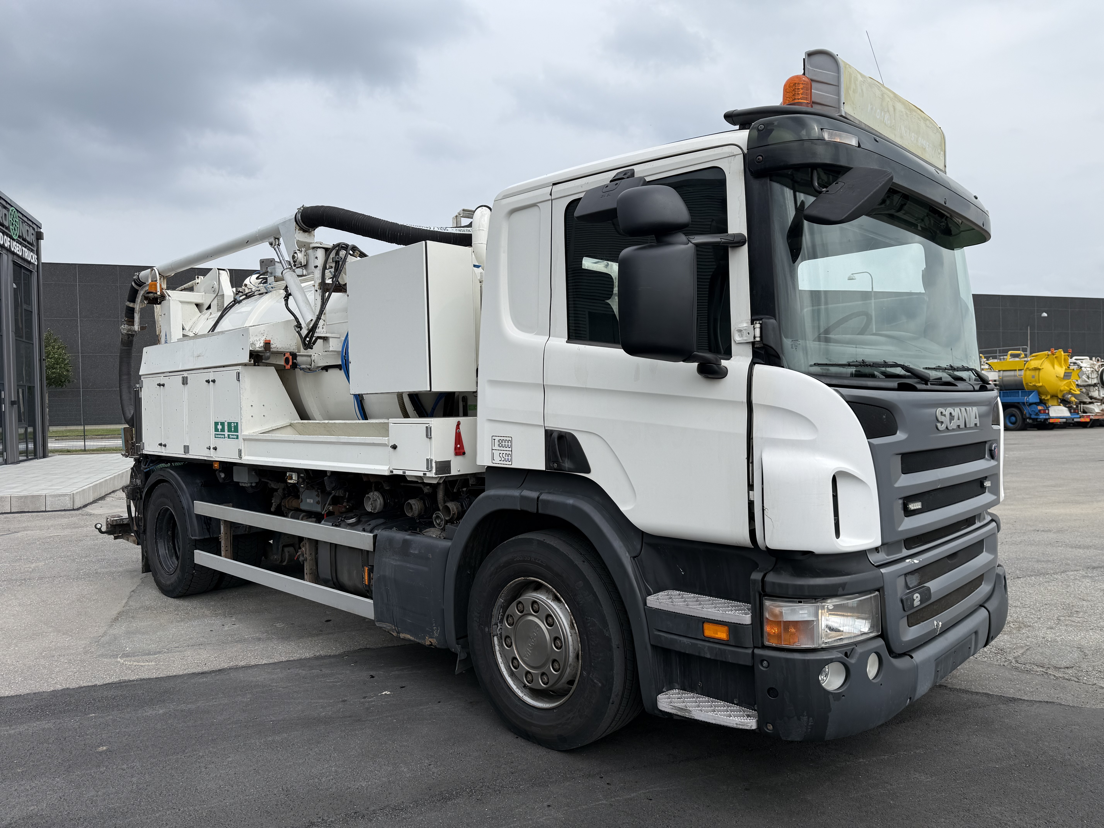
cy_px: 414
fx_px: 765
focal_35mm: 24
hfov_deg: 71.6
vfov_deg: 56.8
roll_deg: +0.8
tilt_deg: -0.3
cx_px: 552
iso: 80
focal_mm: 6.76
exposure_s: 1/4405
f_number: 1.78
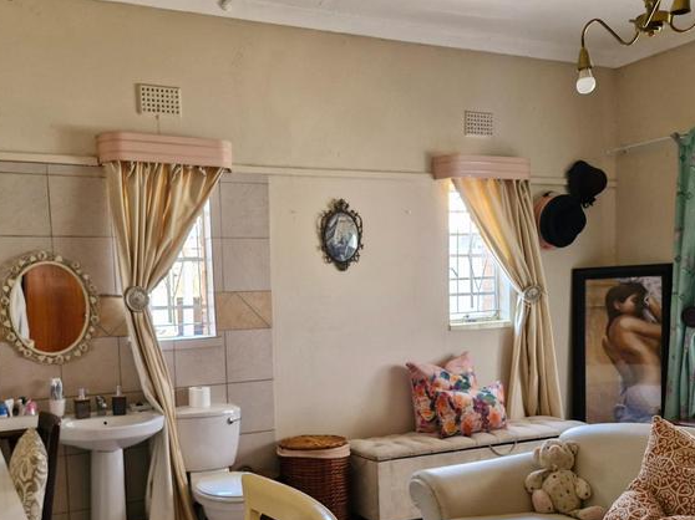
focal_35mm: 33
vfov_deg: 42.0
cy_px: 371
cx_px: 262
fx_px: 662
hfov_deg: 54.8
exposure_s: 1/100
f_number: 1.8
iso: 500
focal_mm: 5.54
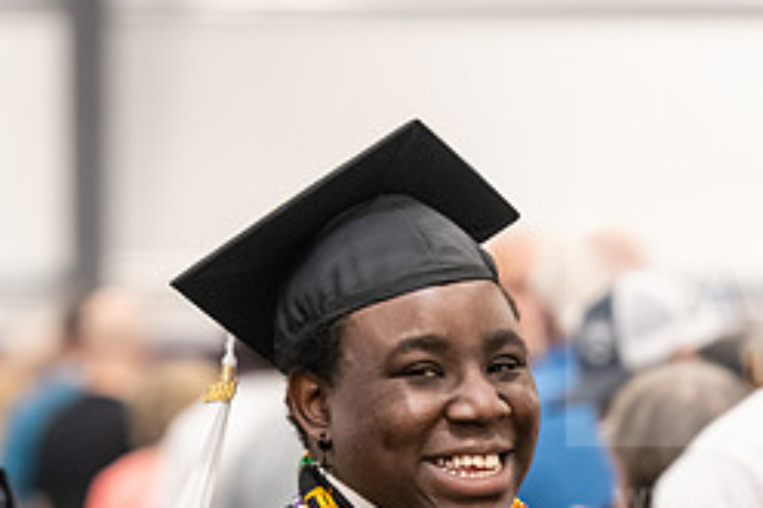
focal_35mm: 304
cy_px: 562
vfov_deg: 4.5
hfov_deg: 6.8
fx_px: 6439
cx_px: 474
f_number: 3.2
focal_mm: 130
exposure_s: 1/200
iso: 3200
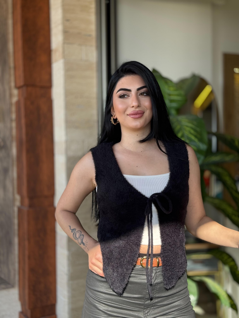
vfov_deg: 39.7
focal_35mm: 48
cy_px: 159
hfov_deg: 30.3
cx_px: 120
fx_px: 442
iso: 64
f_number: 1.78
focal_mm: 6.76
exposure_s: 1/221
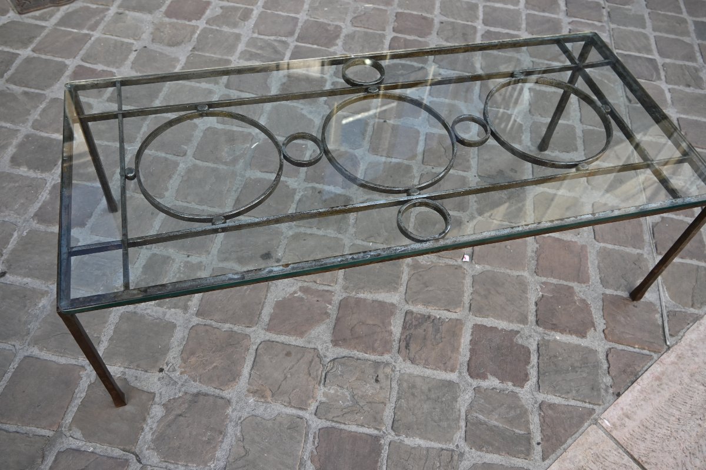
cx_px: 353
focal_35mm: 31
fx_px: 603
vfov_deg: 42.6
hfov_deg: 60.7
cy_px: 235
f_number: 4
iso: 280
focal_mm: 20.5
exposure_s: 1/250
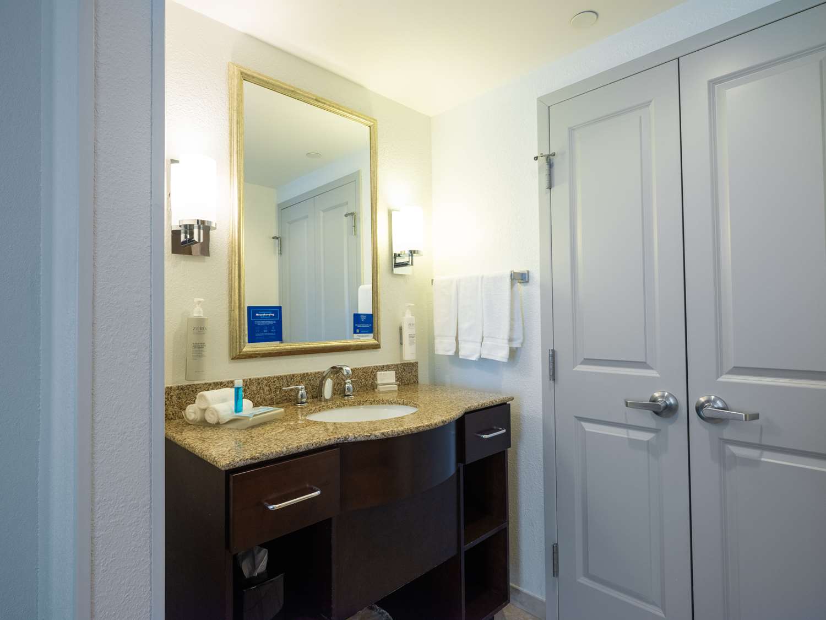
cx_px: 413
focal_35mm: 18
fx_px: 430
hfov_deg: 87.8
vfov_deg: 71.6
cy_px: 310
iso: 1000
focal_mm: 23
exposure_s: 1/15
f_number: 13
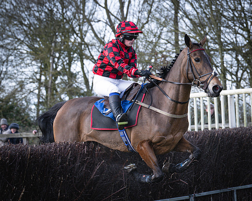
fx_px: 1024
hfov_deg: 14.0
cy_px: 91
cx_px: 146
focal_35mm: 137
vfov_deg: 11.2
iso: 400
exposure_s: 1/1000
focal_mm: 70
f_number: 4
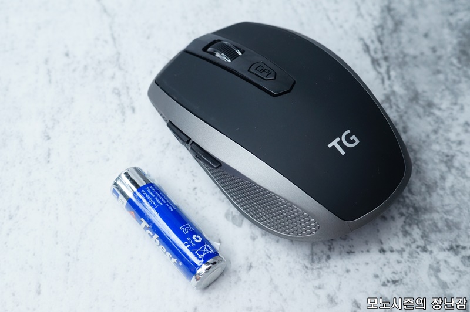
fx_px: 587
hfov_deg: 43.6
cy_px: 156
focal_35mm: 45
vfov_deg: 29.8
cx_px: 235
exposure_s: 1/200
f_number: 7.1
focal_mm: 30
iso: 400
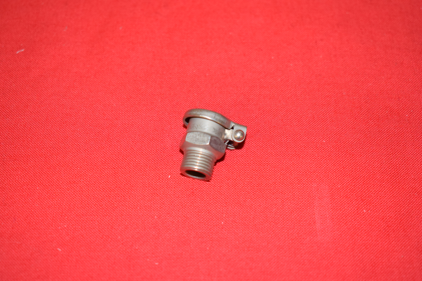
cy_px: 140
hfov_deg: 31.9
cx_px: 211
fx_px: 739
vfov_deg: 21.6
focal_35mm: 63
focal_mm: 42
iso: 1250
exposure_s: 1/125
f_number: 5
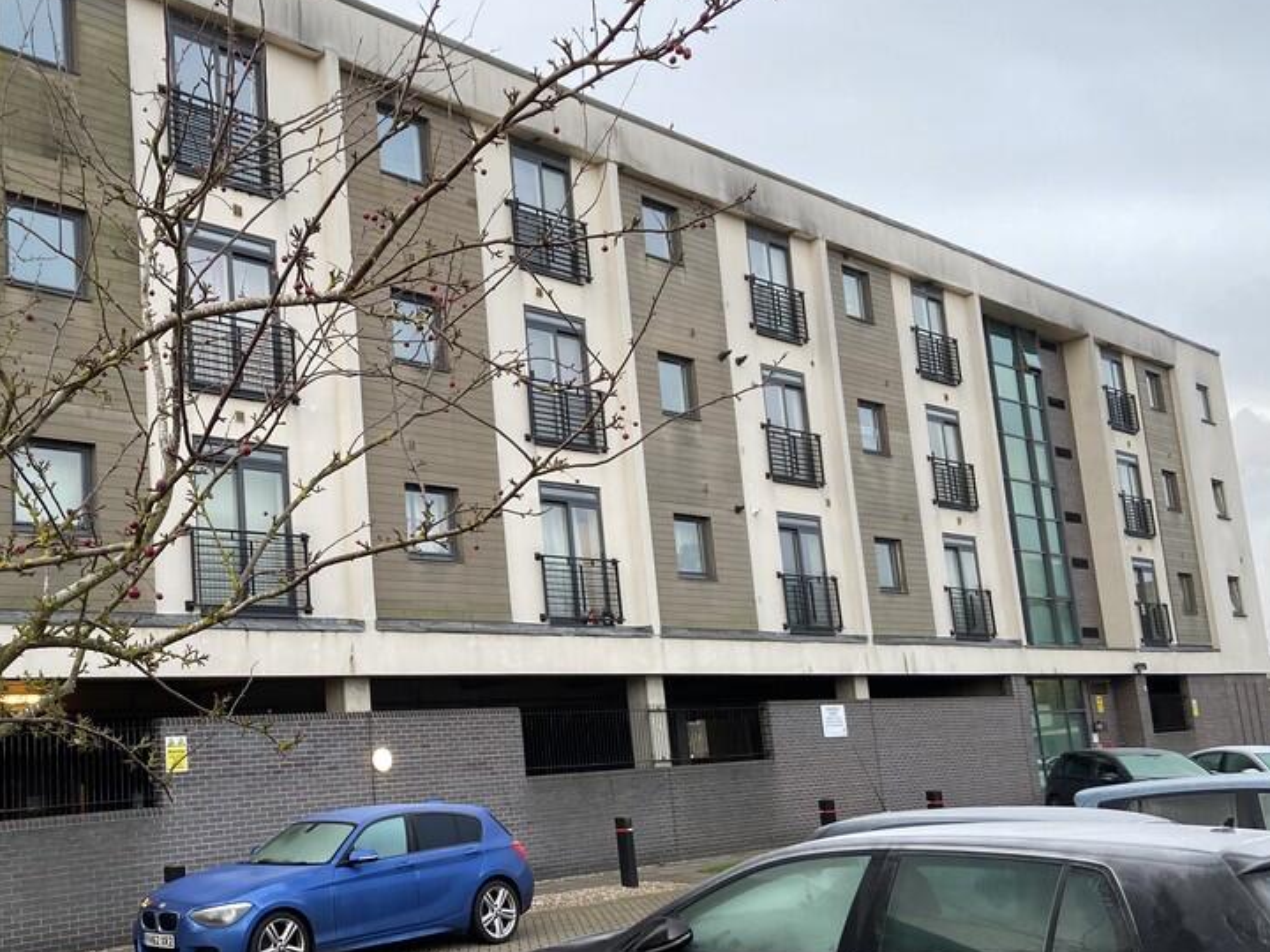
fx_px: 1357
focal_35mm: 37
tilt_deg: +10.4
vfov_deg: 38.5
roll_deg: +4.6
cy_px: 568
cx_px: 392
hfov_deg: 49.0
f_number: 1.8
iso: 80
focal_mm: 4.25
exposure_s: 1/121
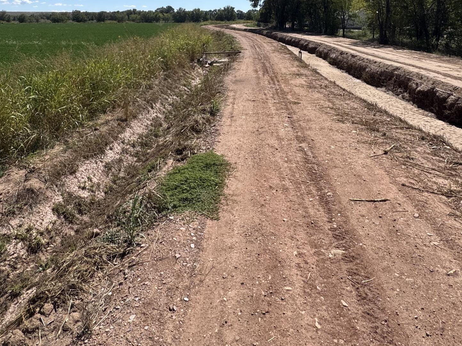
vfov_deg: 42.5
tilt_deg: +0.7
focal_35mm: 29
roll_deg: +0.3
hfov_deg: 61.5
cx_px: 204
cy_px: 10
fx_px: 387
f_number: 2.2
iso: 50
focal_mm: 2.22
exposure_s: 1/3106
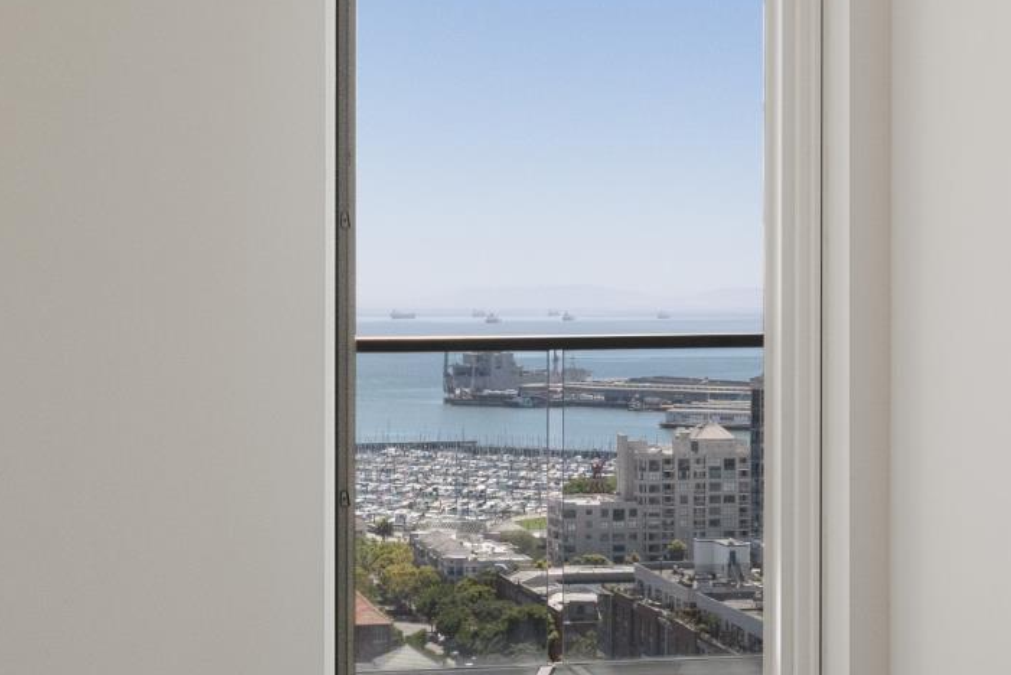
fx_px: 2163
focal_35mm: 77
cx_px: 567
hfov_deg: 26.3
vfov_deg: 17.7
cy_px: 359
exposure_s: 1/80
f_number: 8
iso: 640
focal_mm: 24
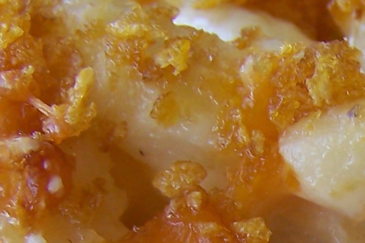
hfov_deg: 10.6
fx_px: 1936
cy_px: 393
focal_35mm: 191
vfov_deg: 7.1
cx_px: 447
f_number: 2.8
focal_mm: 6.3
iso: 64
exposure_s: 1/60
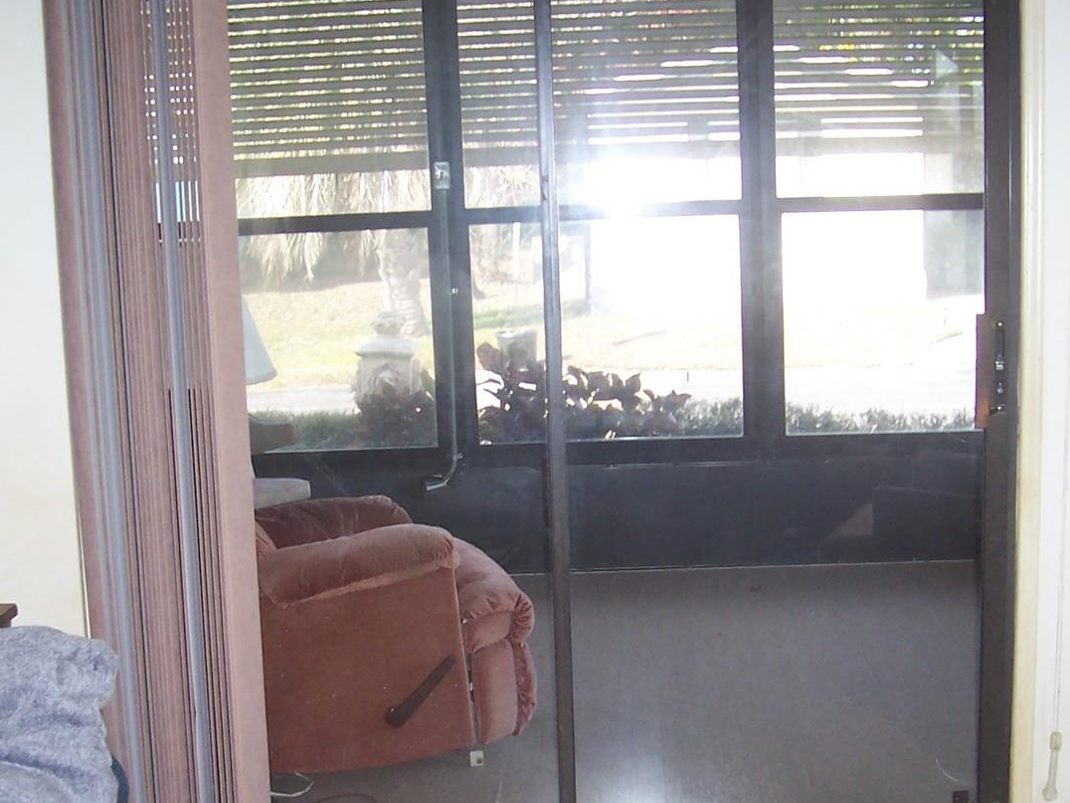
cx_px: 562
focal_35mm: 55
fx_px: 1700
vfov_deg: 26.4
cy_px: 546
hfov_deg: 34.9
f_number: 2.8
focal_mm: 5.6
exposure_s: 1/60
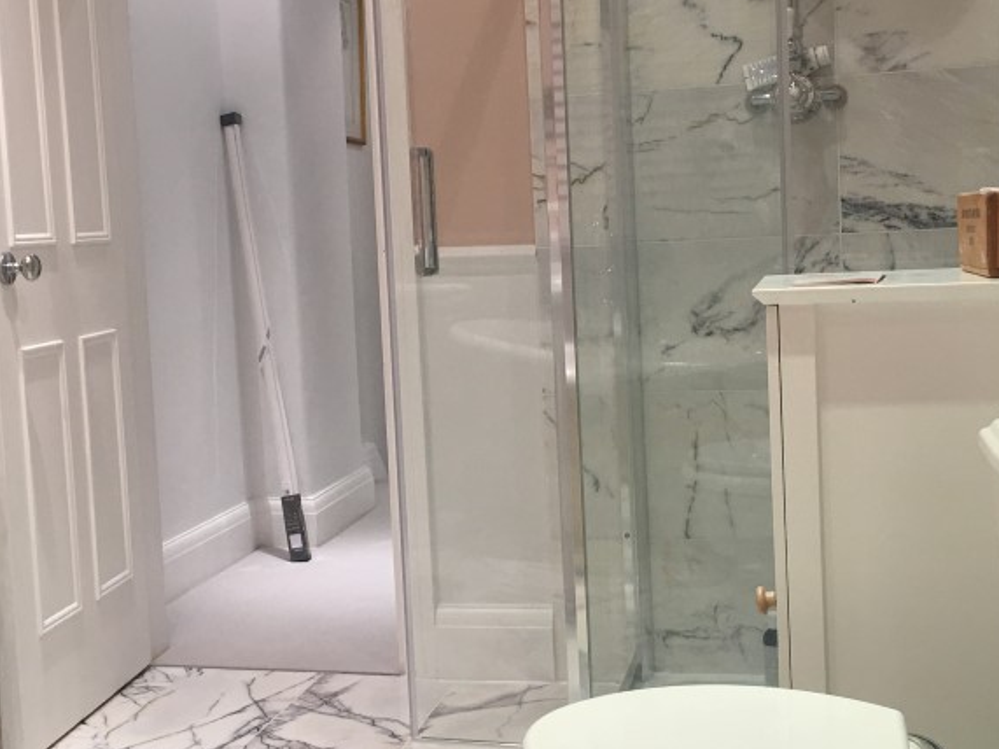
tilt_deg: -3.2
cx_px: 458
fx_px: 1500
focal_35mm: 52
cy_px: 362
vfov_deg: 28.0
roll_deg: +2.5
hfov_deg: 36.8
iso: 32
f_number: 2.2
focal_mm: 4.15
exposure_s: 1/17
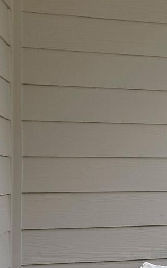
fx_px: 706
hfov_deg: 9.4
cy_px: 171
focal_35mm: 97
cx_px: 552
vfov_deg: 21.4
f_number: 5
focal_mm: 11
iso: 100
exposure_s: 1/100
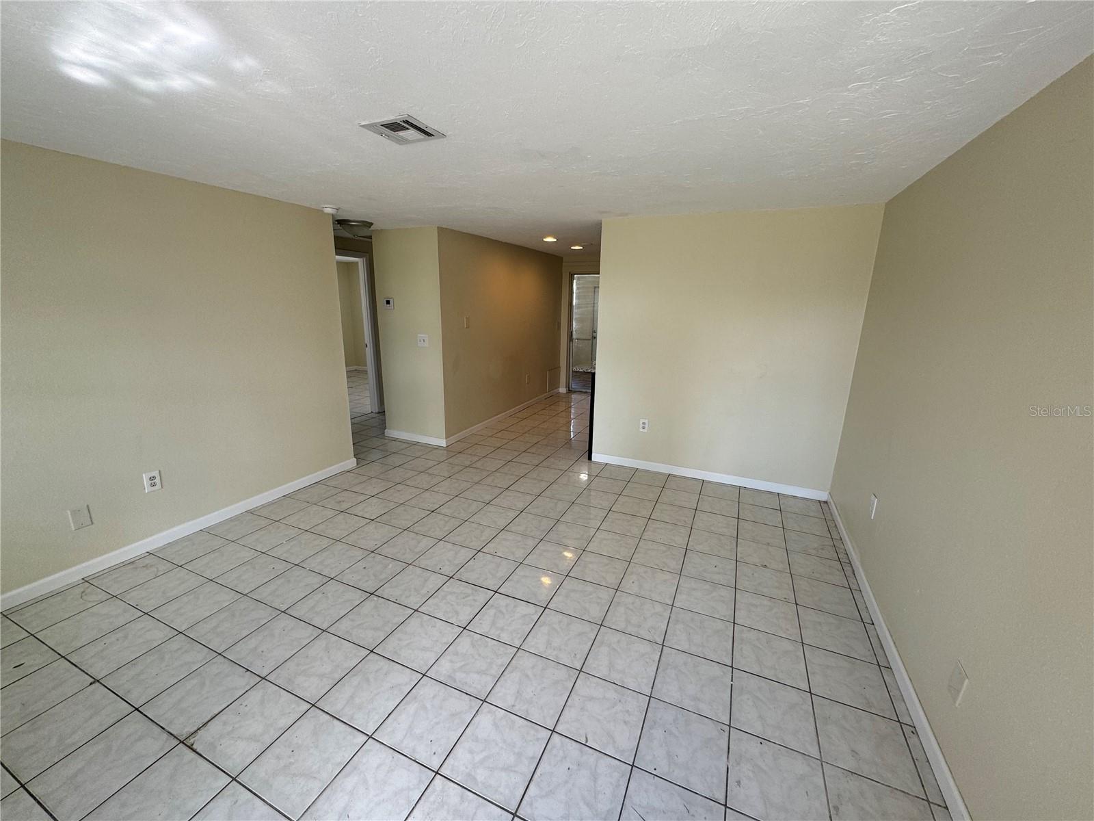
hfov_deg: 102.1
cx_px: 547
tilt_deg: -13.0
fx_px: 442
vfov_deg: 85.7
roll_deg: -0.1
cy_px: 410
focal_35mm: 14
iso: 64
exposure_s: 1/99
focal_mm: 2.22
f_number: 2.2
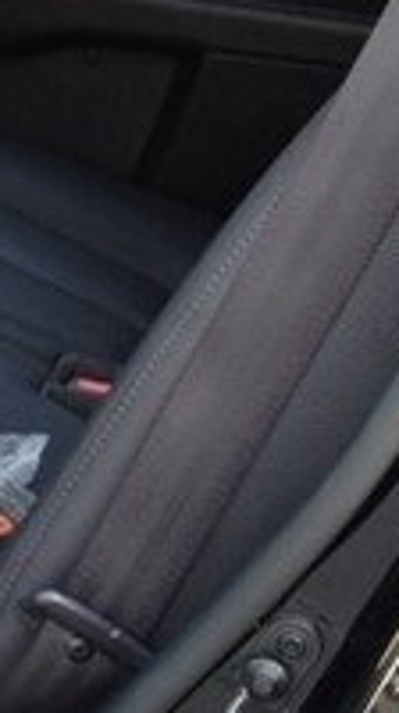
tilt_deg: -14.3
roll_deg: -1.4
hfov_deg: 8.5
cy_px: 94
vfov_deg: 16.8
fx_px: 2378
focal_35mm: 126
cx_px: -656
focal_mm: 4.28
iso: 64
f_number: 2.4
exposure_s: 1/20
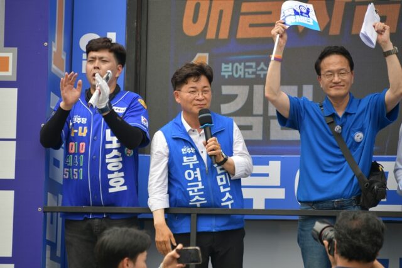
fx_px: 3348
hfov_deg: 6.9
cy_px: 134
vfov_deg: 4.6
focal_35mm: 300
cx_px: 201
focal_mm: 300
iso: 100
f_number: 5.6
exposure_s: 1/250
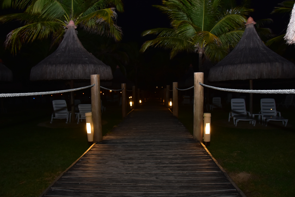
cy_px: 101
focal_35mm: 28
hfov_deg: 65.5
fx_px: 229
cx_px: 145
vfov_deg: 46.4
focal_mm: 18
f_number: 6.3
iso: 640
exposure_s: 1/50
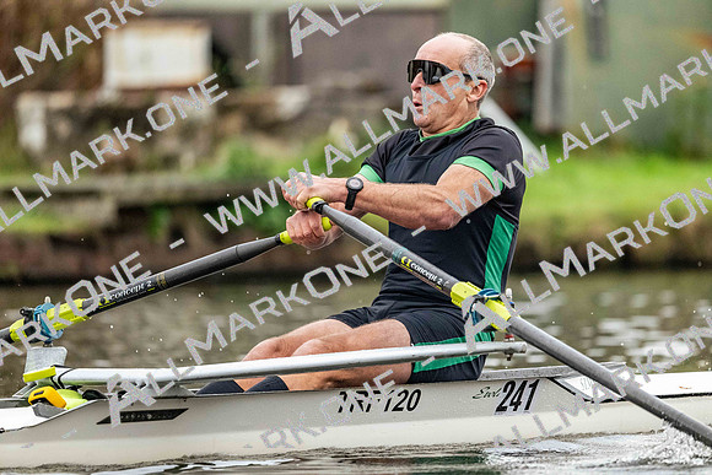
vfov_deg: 3.4
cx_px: 356
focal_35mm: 400
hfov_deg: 5.2
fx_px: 7913
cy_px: 238
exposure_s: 1/2500
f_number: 4.5
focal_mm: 400
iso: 5600
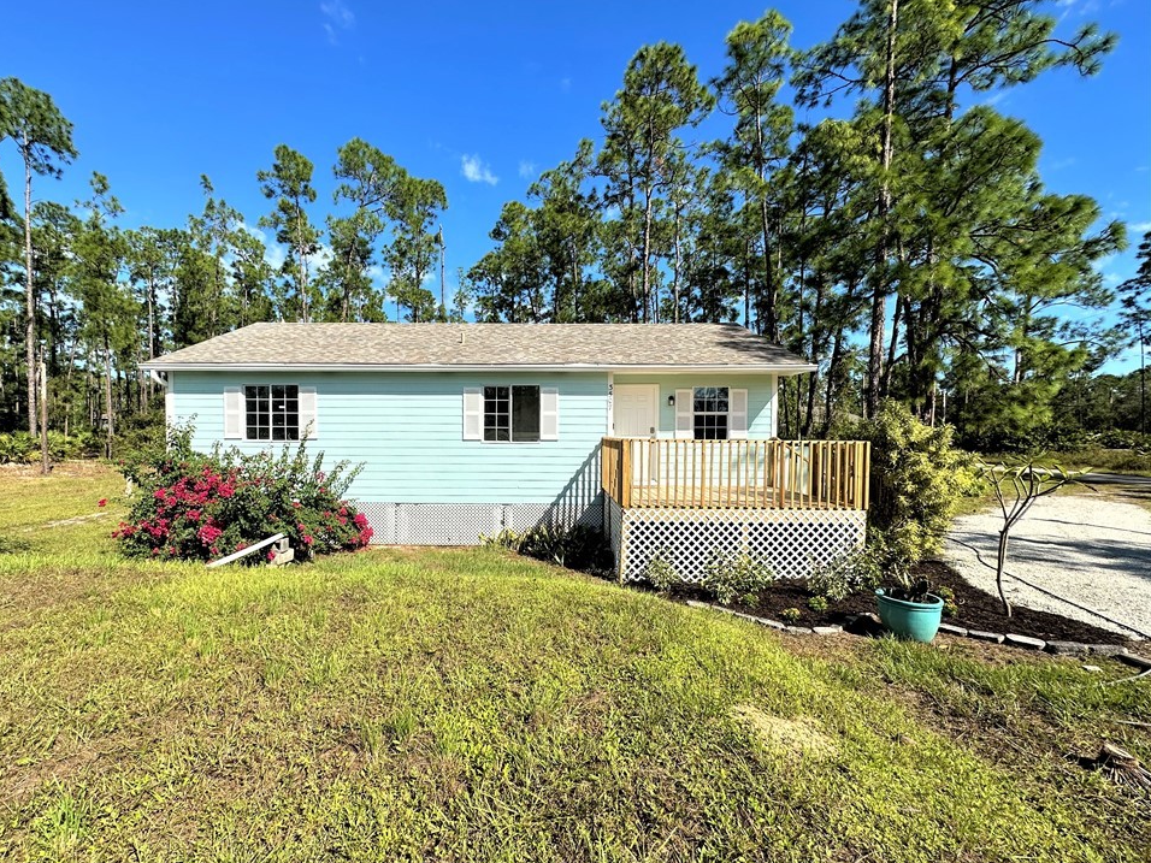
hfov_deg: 98.0
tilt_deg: -2.8
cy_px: 441
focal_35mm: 15
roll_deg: -0.5
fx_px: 499
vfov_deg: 81.7
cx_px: 536
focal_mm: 2.22
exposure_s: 1/3509
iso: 50
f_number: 2.2
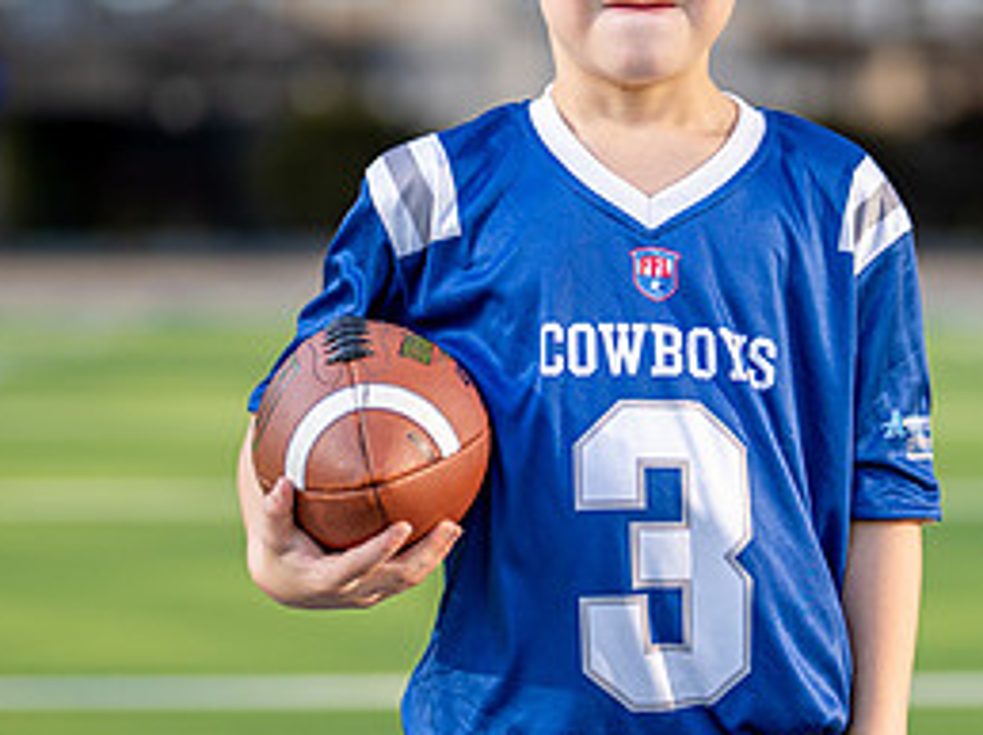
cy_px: 258
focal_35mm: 141
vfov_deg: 10.5
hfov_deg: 14.0
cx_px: 694
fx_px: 4000
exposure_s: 1/4000
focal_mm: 50
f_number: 1.2
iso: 125
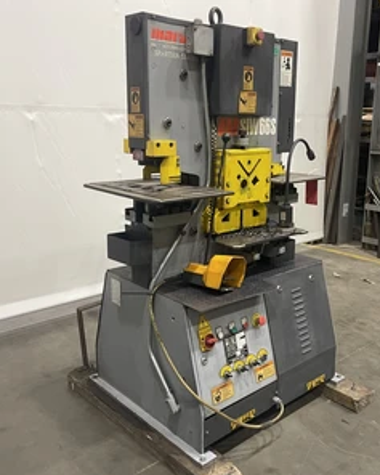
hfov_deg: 44.4
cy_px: 239
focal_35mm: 33
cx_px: 218
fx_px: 464
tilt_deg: -12.8
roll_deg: -1.2
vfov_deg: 54.2
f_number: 1.6
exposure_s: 1/60
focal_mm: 5.1
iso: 400
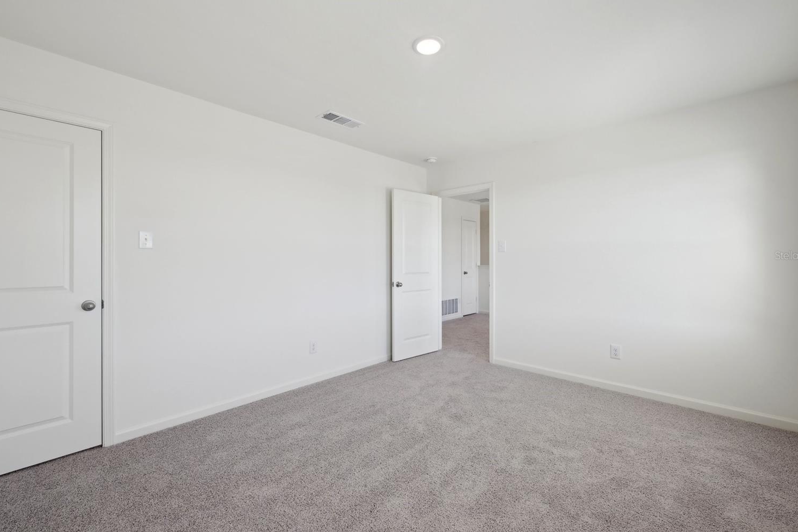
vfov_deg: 77.3
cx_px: 395
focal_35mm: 15
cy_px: 255
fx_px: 333
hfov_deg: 100.4
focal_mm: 14
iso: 160
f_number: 8
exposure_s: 1/40
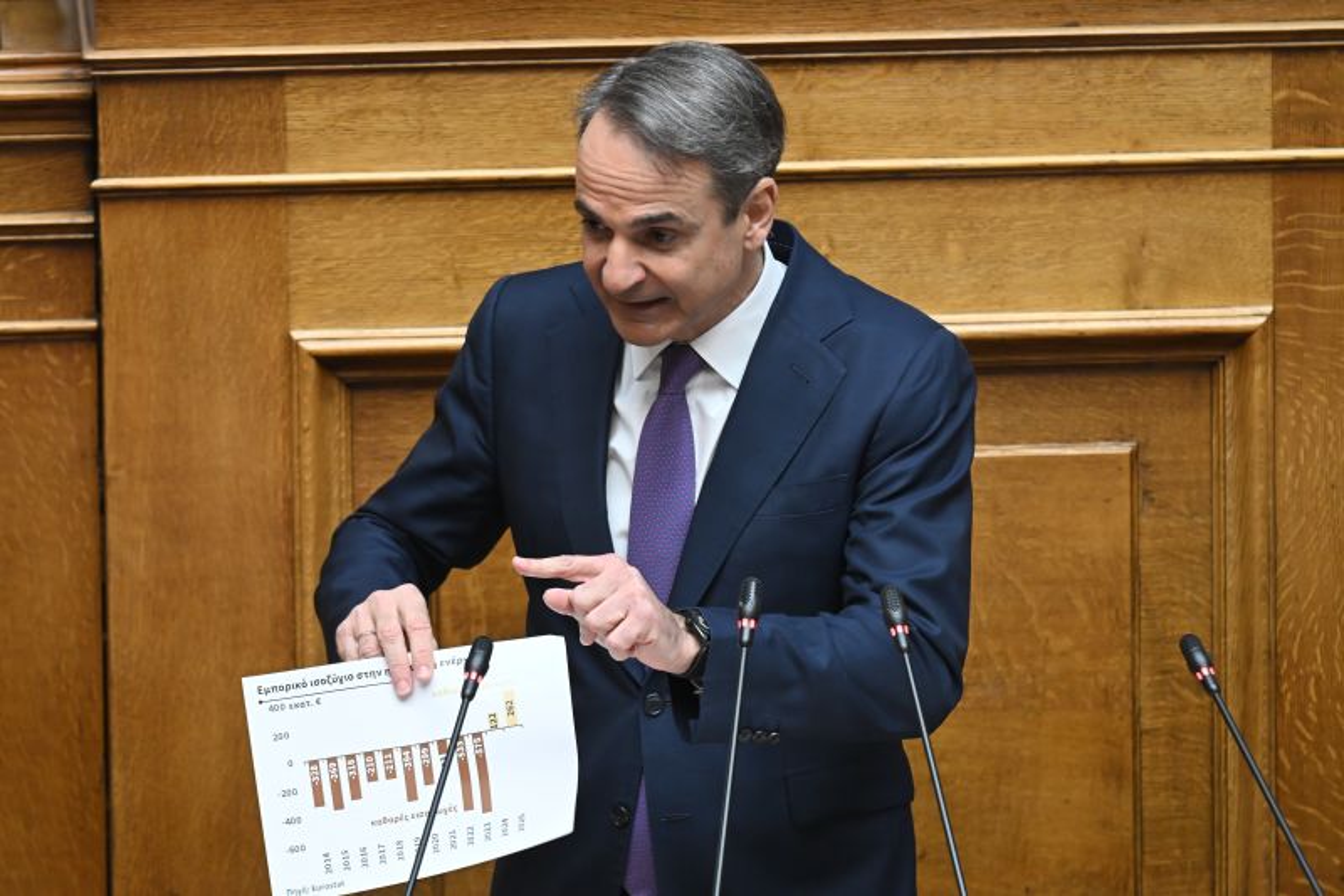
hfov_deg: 4.5
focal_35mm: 460
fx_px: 17169
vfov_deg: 3.0
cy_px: 448
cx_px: 672
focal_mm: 460
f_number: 6
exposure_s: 1/250
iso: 4000
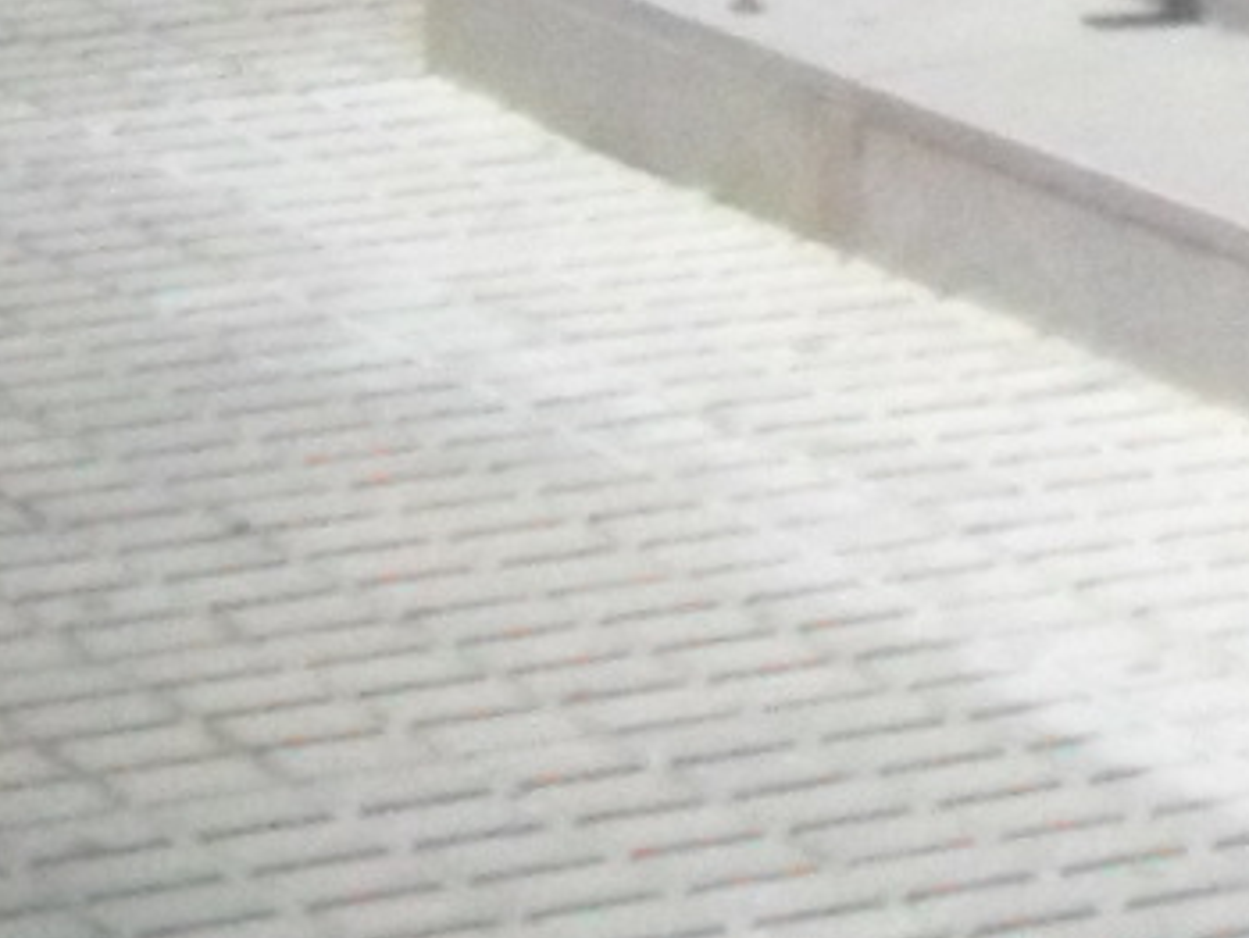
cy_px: -2147
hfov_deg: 6.6
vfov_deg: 5.4
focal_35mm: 256
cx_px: 4471
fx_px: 9243
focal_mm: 6.3
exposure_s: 1/1500
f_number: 7.6
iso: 800
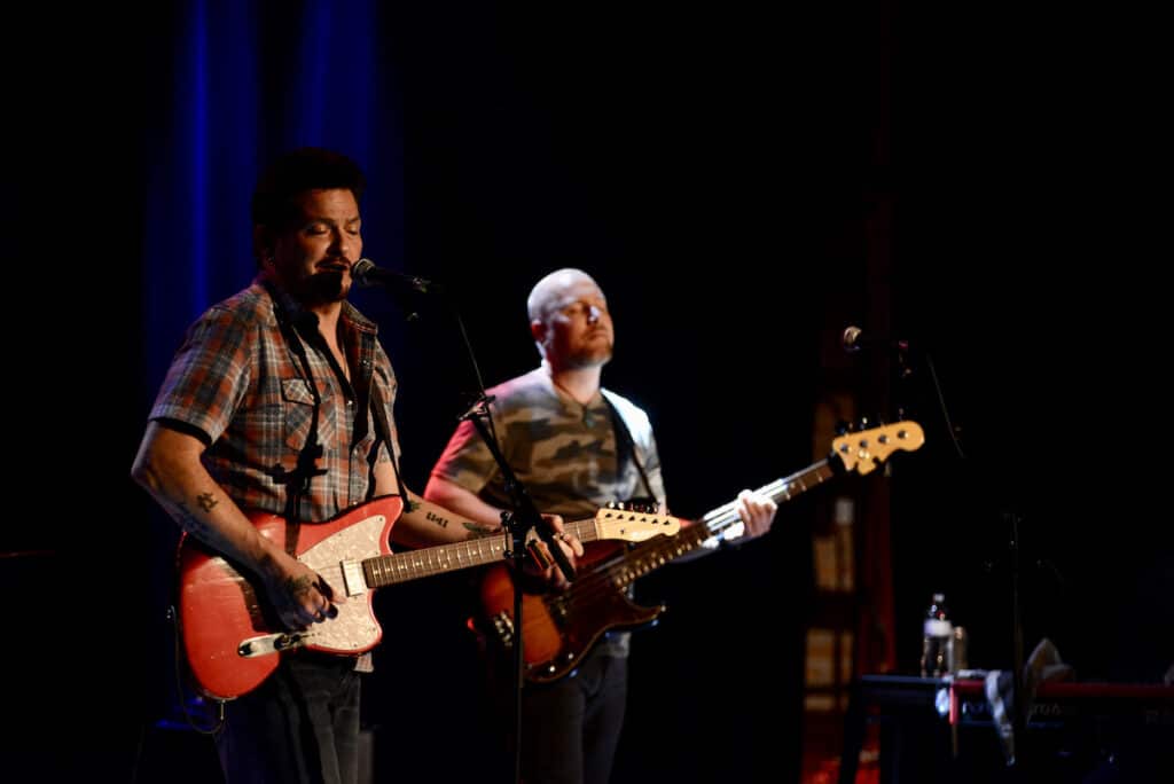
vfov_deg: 10.6
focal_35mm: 130
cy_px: 392
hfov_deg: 15.8
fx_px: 4242
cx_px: 587
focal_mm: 130
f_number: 2.8
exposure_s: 1/100
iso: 3200
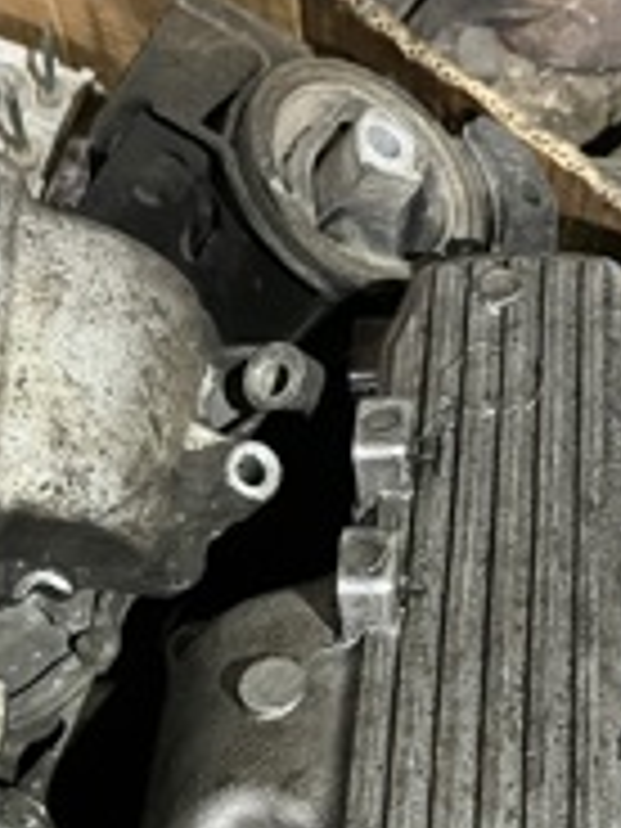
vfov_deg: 28.0
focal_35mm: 68
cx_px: 194
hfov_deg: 21.5
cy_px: 666
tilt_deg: -71.1
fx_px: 1627
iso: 500
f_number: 1.6
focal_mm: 5.1
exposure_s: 1/25
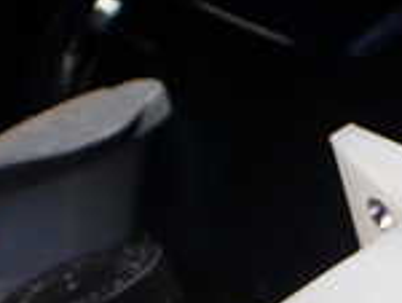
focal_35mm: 120
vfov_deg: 11.7
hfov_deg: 15.8
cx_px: 477
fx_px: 1396
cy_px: 488
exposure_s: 1/250
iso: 100
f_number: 9
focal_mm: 5.4
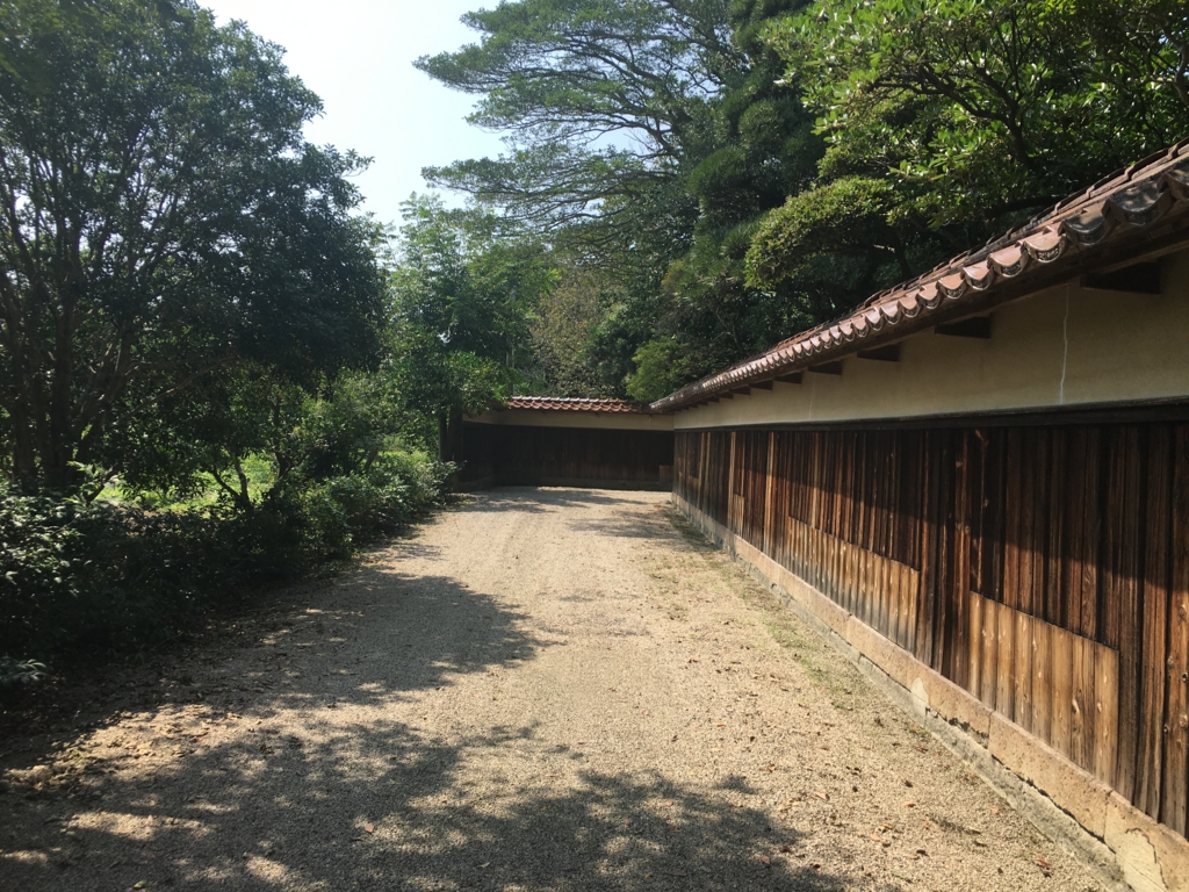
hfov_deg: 61.7
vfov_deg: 48.2
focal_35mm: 29
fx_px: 996
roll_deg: -2.9
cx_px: 594
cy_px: 446
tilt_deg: -0.8
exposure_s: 1/974
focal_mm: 4.15
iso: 25
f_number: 2.2
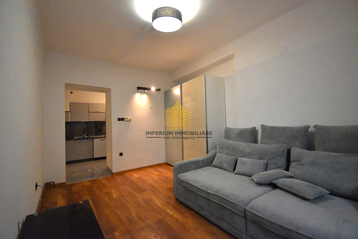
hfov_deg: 100.4
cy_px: 120
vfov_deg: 77.3
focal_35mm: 15
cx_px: 179
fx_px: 149
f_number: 4.5
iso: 6400
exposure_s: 1/400
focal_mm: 10
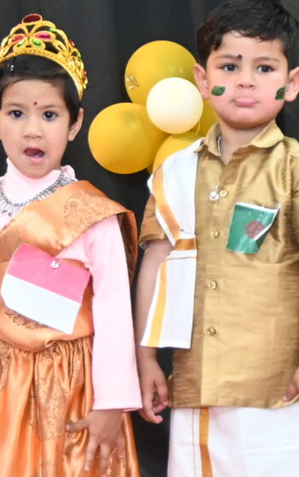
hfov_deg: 7.1
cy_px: 315
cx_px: 453
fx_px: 2383
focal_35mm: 183
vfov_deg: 11.4
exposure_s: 1/125
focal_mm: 26
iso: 2800
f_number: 4.5
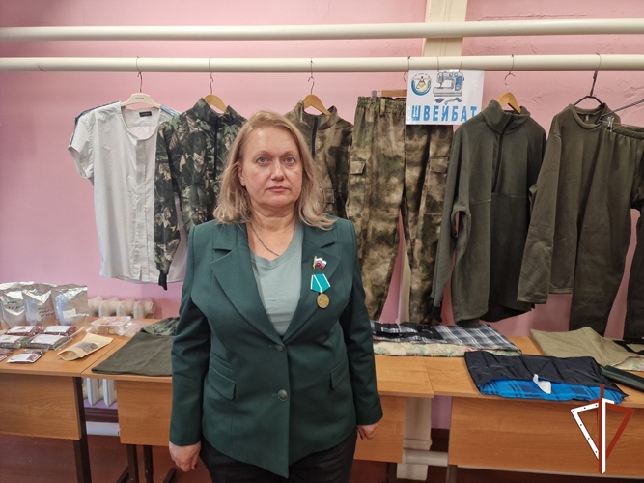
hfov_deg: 73.9
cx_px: 322
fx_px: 428
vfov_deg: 58.9
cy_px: 242
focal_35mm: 23
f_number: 1.8
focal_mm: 6.4
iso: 160
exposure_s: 1/100
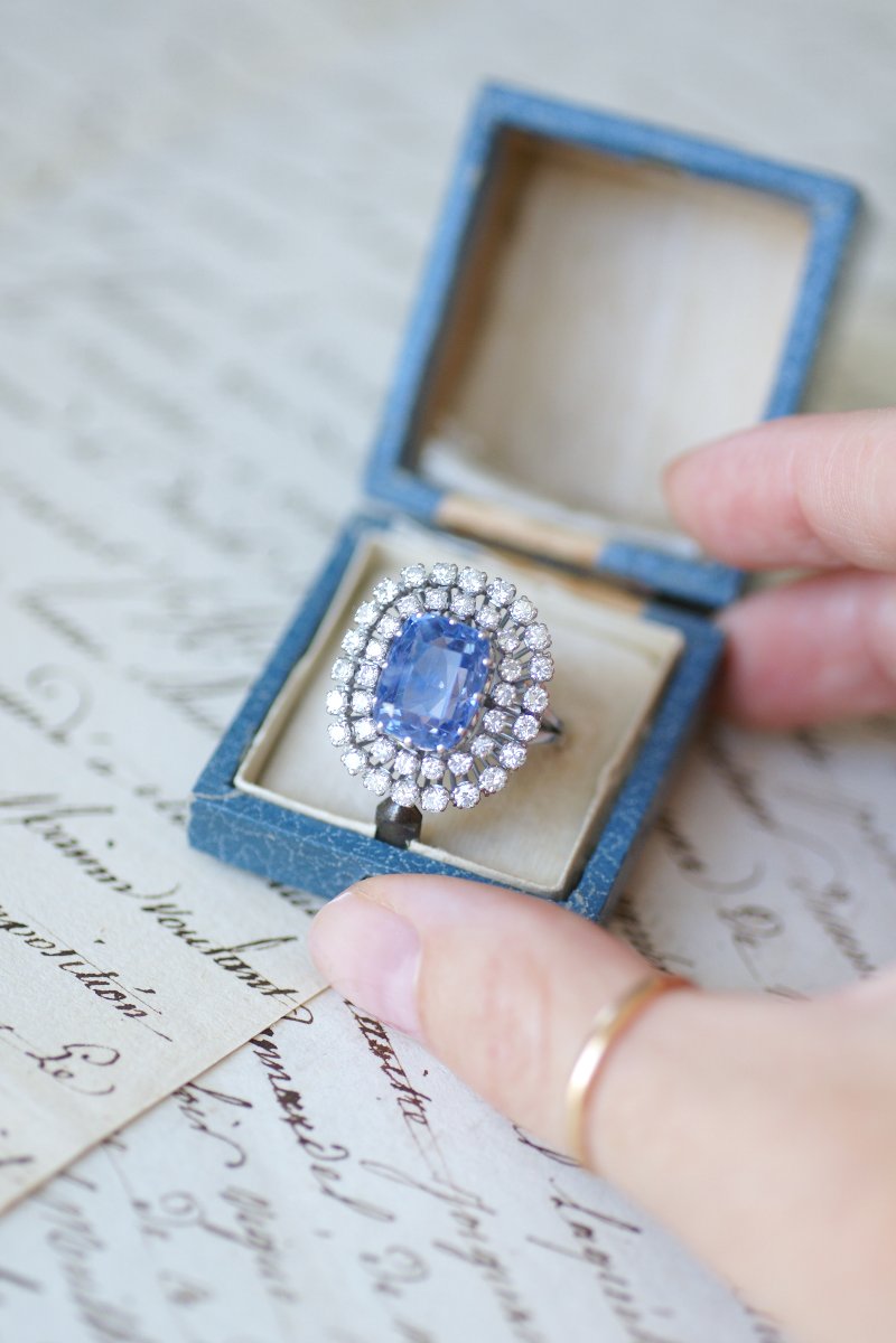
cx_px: 448
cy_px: 672
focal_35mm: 105
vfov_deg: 19.5
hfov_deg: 13.0
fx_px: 3920
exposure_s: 1/125
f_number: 2.8
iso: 250
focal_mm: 70
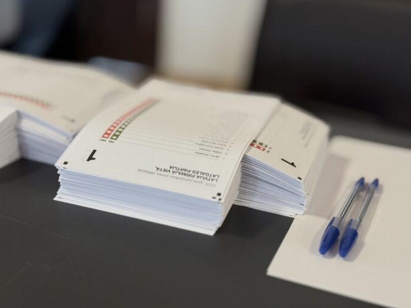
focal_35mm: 49
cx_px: 203
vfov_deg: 29.7
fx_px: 582
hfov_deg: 38.9
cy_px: 151
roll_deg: -3.7
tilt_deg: -22.8
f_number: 1.78
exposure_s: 1/50
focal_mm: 6.76
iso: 125
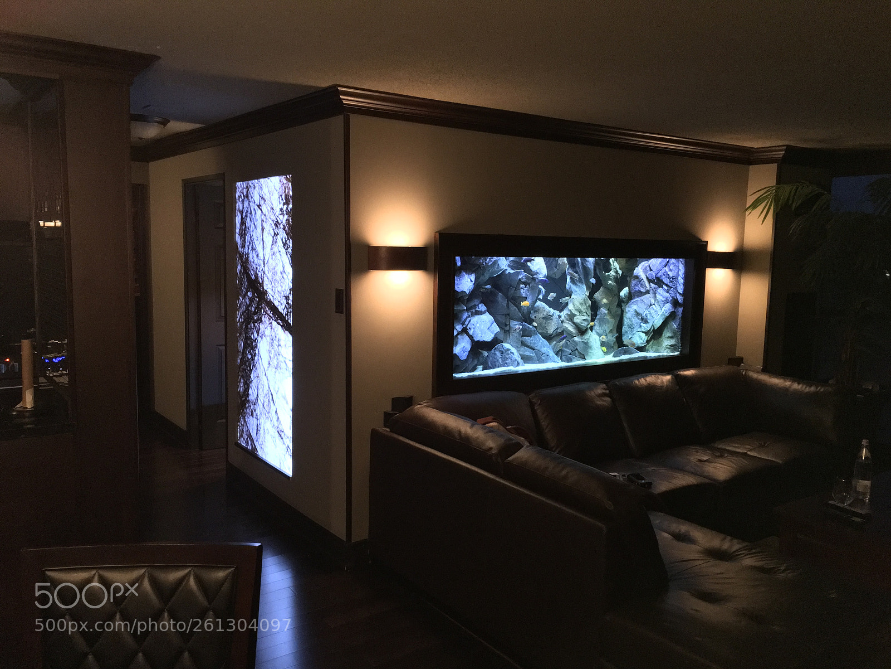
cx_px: 446
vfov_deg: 48.2
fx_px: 746
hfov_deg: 61.7
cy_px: 334
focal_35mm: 29
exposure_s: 1/15
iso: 250
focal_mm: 4.15
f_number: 2.2
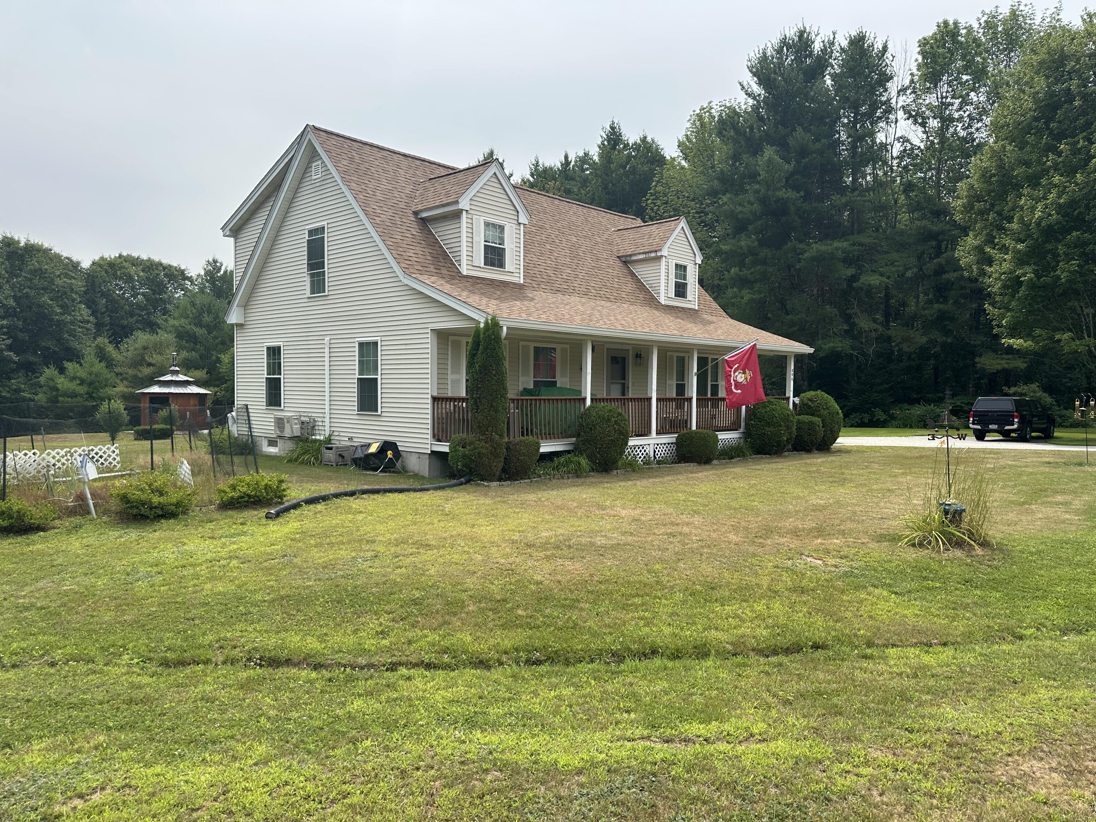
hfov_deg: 71.6
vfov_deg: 56.8
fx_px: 760
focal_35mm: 24
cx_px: 548
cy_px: 411
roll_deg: -0.5
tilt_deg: -2.3
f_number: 1.78
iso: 80
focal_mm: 6.86
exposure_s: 1/2967
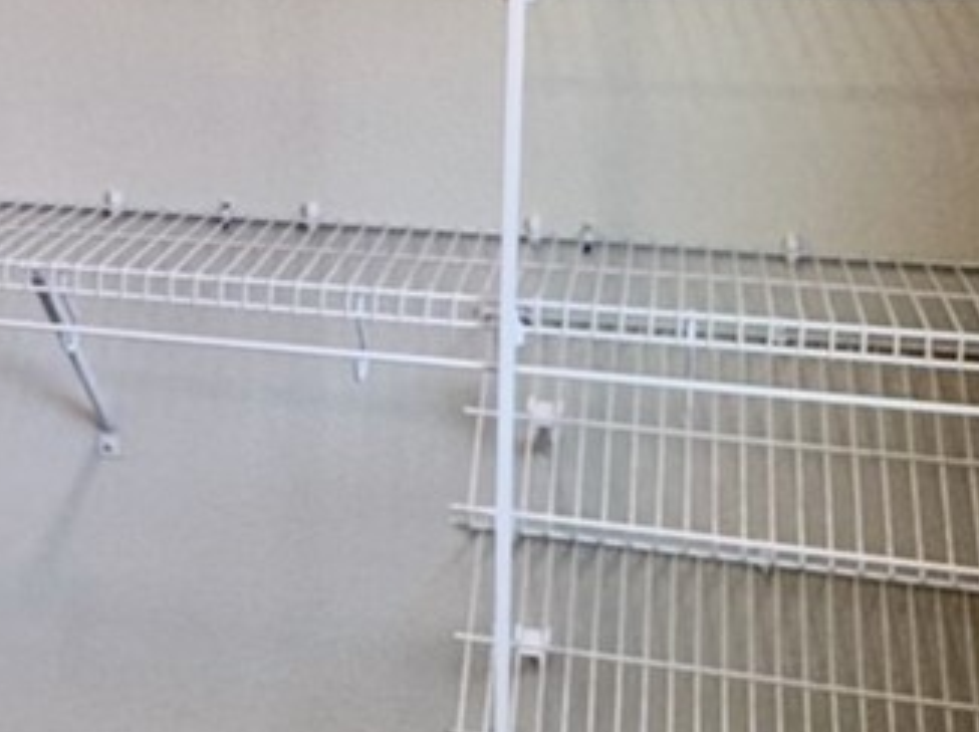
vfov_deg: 20.8
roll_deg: +1.2
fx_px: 1949
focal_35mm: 69
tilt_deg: -8.5
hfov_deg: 25.7
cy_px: 57
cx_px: -145
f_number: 2.2
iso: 100
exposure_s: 1/120
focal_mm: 2.22
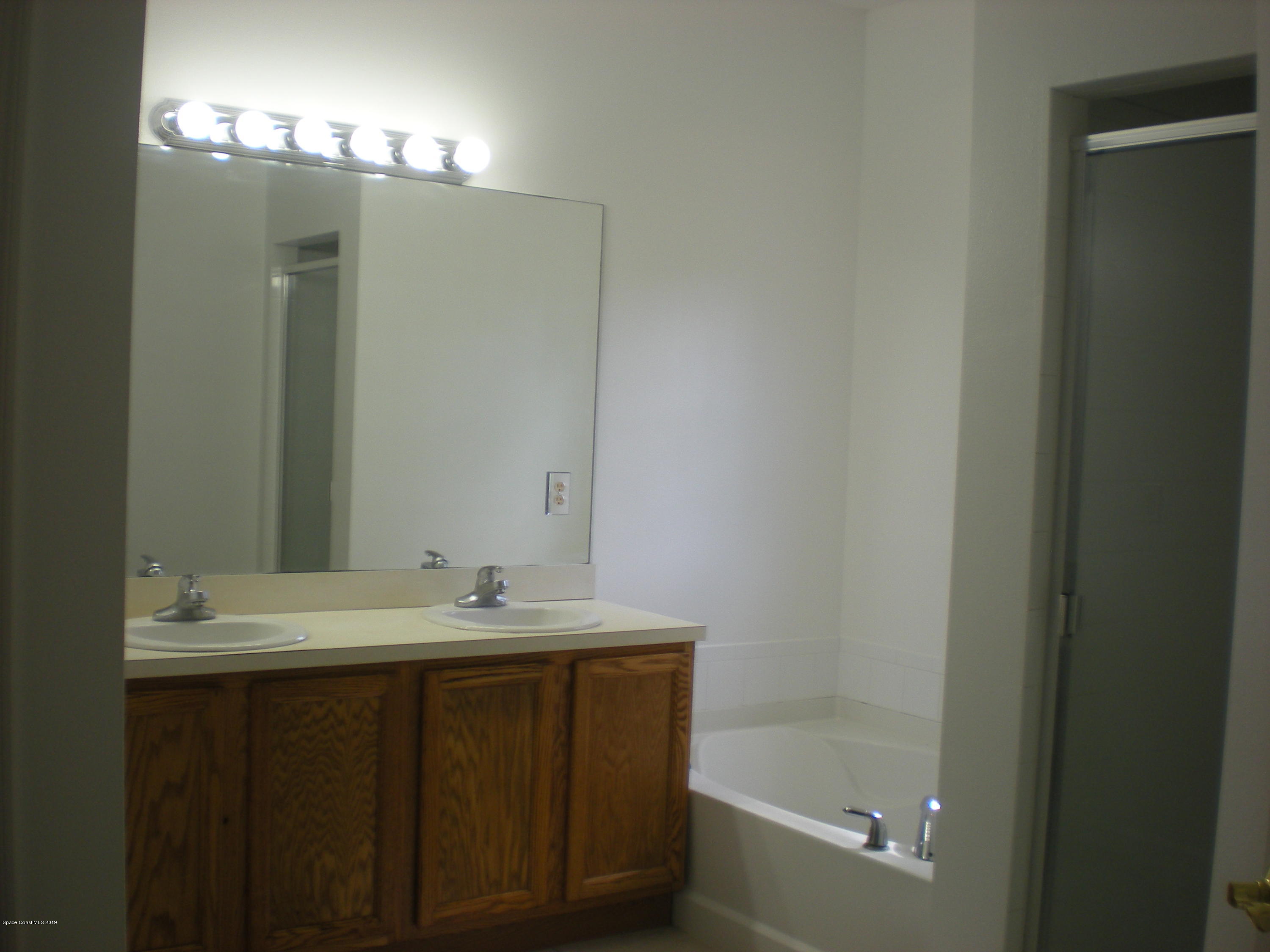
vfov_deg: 37.7
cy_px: 476
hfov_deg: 49.0
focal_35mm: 38
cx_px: 635
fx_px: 1394
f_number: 3.1
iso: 64
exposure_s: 1/111
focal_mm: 6.3
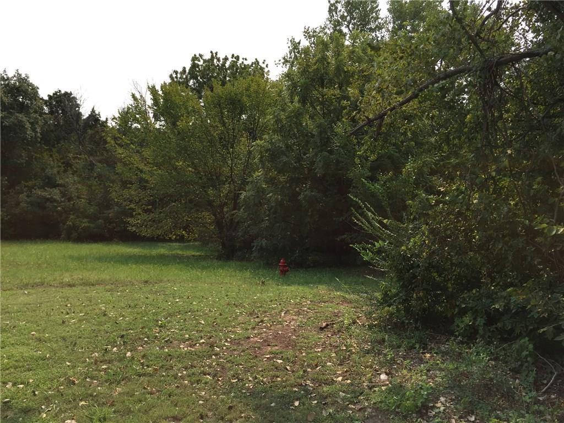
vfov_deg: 48.2
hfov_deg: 61.7
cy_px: 212
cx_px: 282
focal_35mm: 29
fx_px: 472
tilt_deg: -1.3
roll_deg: -2.0
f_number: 2.2
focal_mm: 4.15
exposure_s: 1/1364
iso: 32
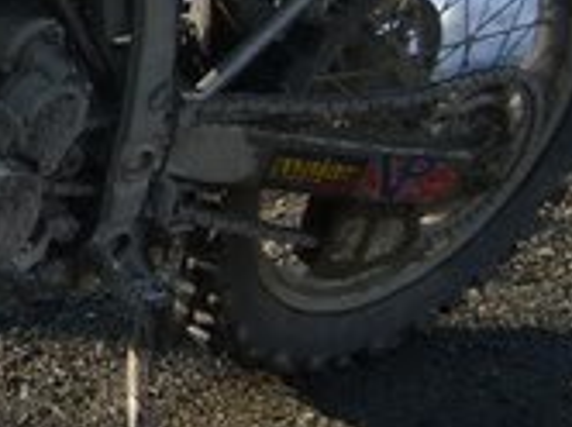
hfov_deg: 11.3
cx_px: -238
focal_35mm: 169
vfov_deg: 8.7
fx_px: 2789
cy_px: 31
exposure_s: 1/250
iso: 50
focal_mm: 5.8
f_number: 2.8
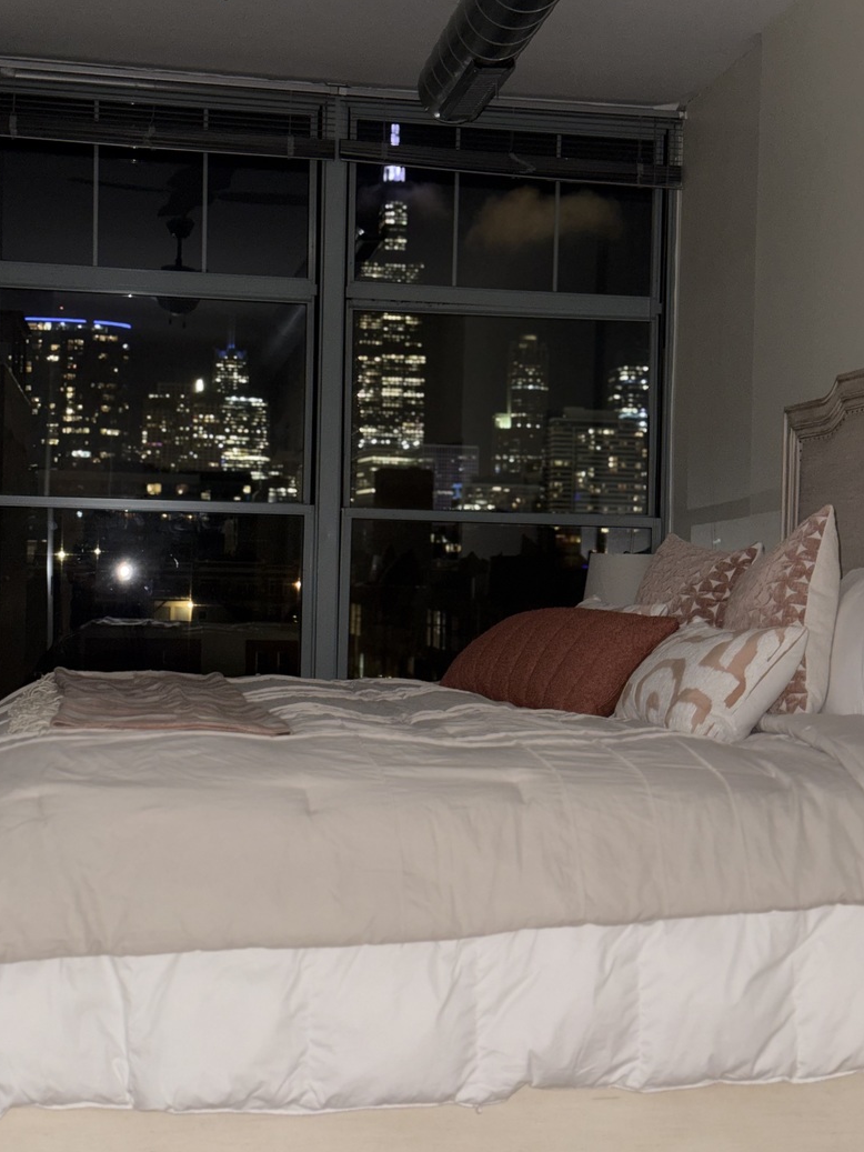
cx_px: 418
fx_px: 1664
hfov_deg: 29.1
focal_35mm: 50
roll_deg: -1.7
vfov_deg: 38.2
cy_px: 553
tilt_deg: +1.4
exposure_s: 1/4
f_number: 1.78
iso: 100
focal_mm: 6.76
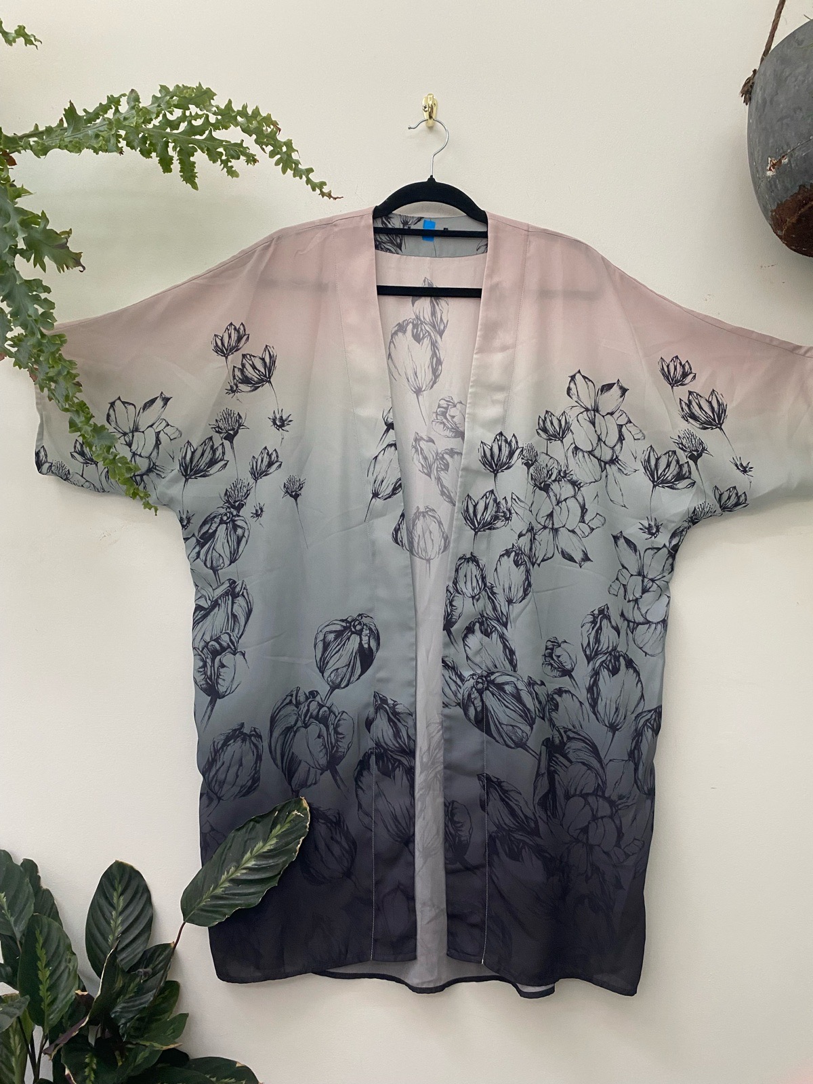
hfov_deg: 53.1
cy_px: 542
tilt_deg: +3.5
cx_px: 406
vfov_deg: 67.3
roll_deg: -1.0
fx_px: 814
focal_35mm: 26
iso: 160
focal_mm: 4.25
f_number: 1.8
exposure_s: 1/60
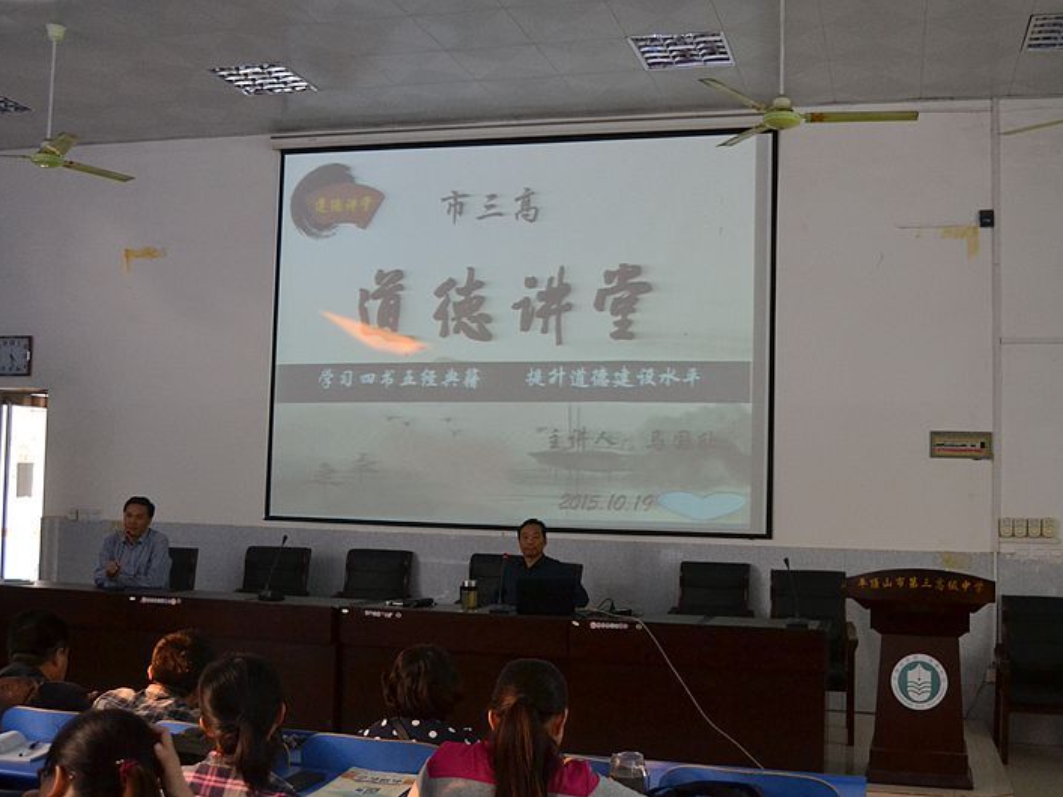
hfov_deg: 49.4
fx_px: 1153
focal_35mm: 38
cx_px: 595
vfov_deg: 38.1
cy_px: 399
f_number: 3.8
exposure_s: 1/60
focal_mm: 23
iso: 1250
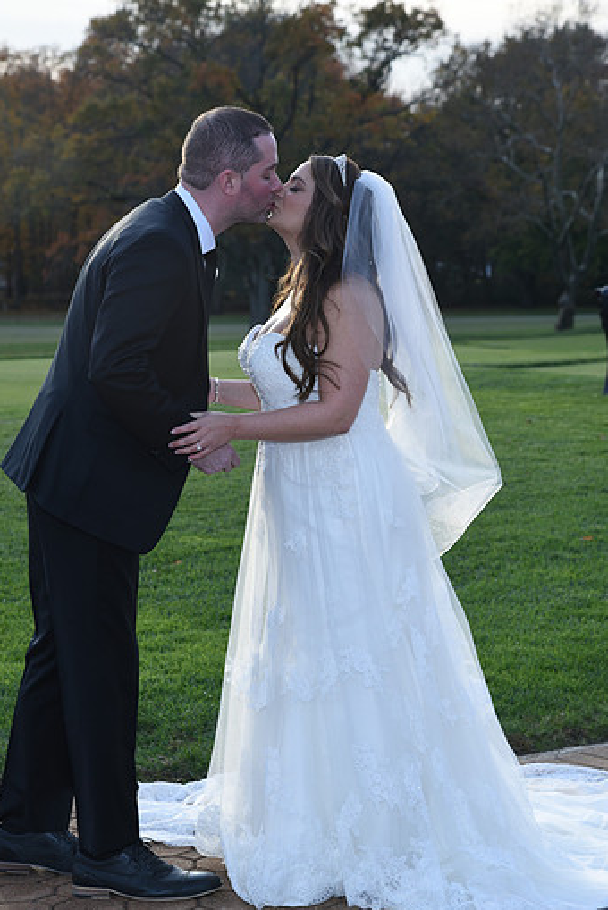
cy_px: 447
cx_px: 285
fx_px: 2479
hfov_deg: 14.0
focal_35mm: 98
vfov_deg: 20.8
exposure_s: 1/200
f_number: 7.1
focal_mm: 86
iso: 400
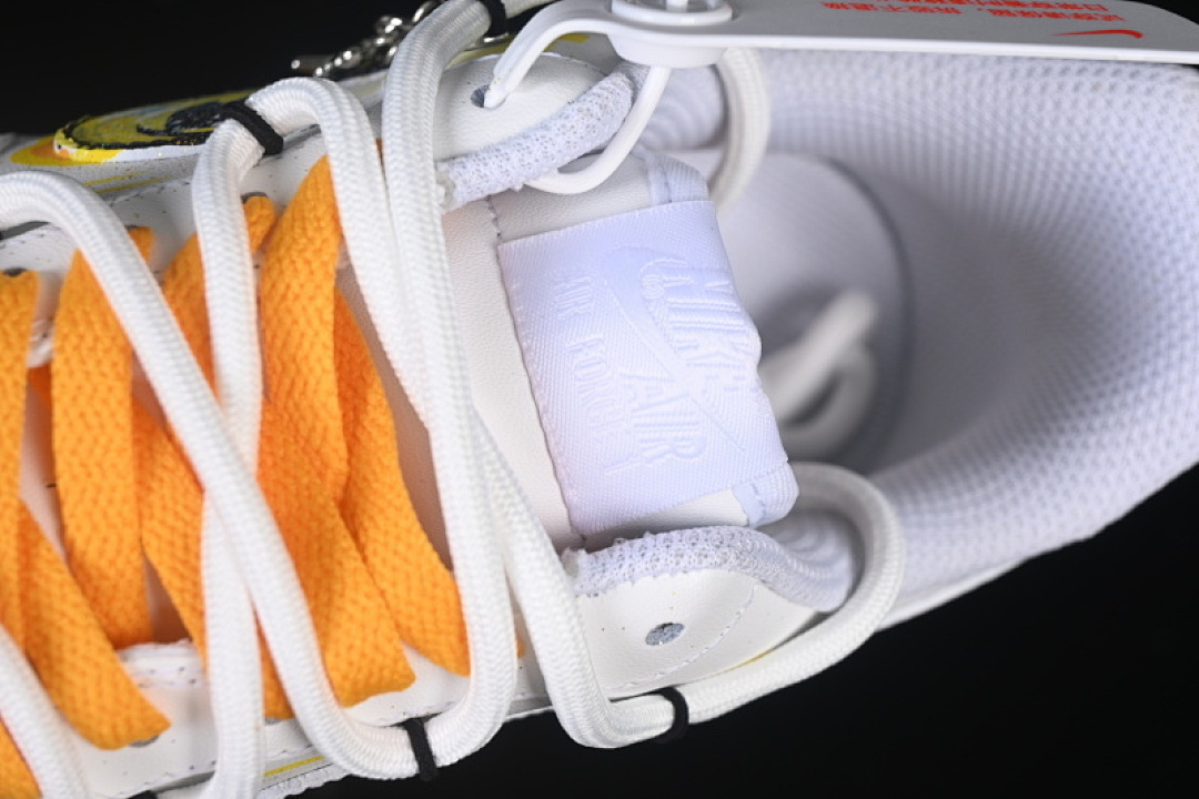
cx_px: 600
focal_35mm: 75
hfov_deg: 27.0
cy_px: 400
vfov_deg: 18.2
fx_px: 2498
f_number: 7.1
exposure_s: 1/80
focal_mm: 50
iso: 160
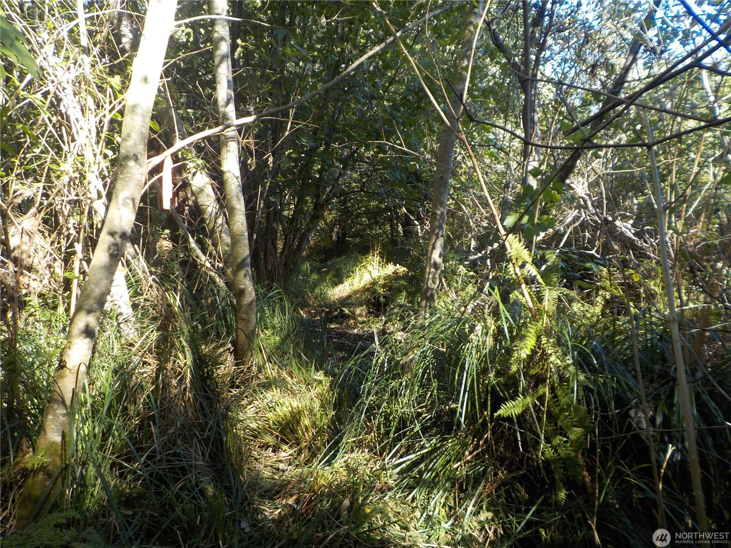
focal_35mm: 30
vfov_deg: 46.8
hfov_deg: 60.0
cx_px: 366
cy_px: 274
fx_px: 634
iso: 125
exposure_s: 1/80
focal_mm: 4.1
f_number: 3.3
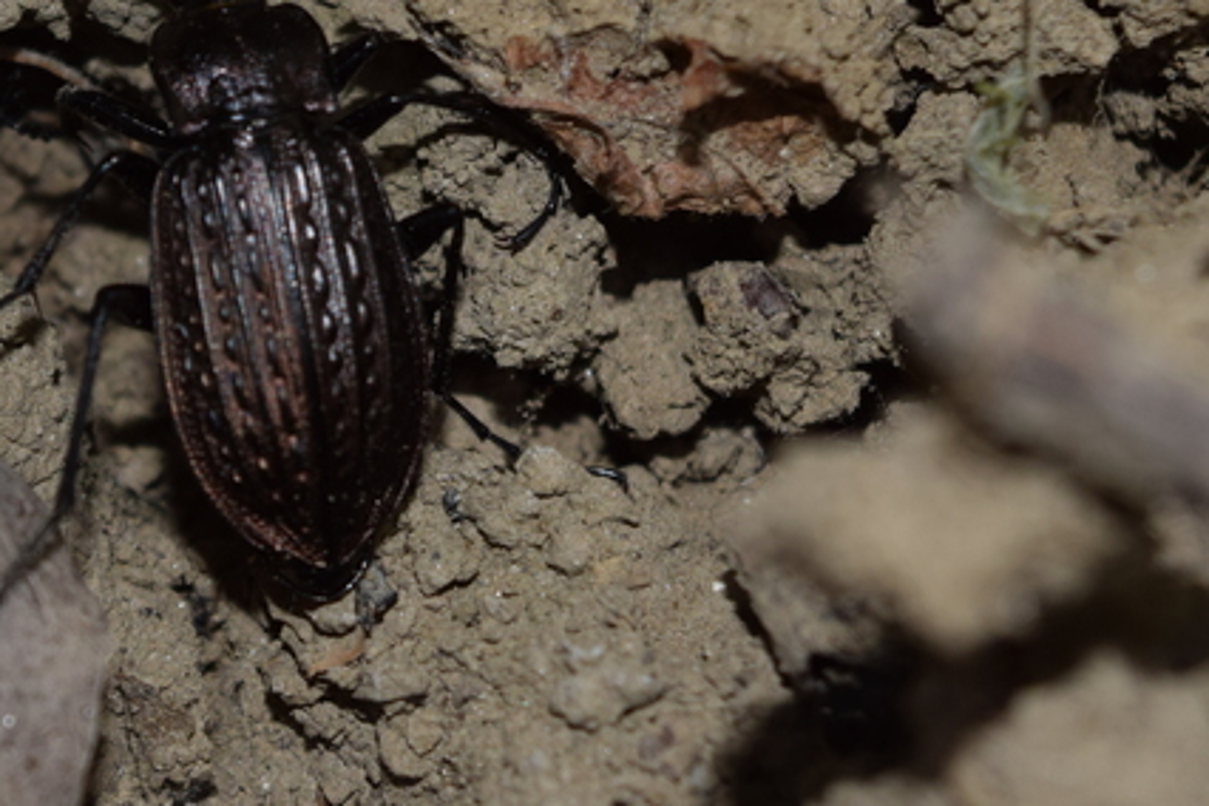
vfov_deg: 7.4
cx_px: 250
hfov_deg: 11.0
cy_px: 230
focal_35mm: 186
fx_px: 6250
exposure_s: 1/60
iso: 400
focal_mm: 55
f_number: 8
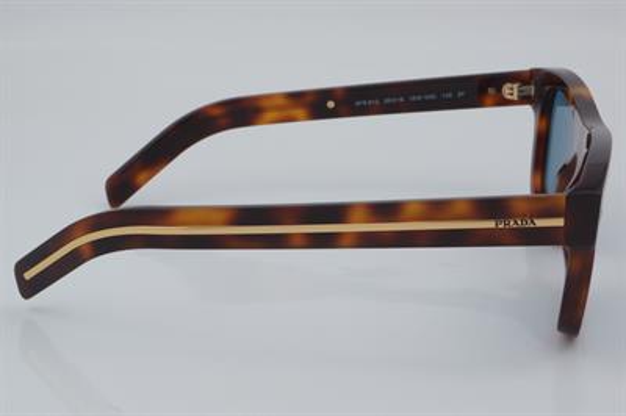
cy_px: 208
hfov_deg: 27.0
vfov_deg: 18.2
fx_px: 1303
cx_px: 313
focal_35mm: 75
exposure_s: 1/4
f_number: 32
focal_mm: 50
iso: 100
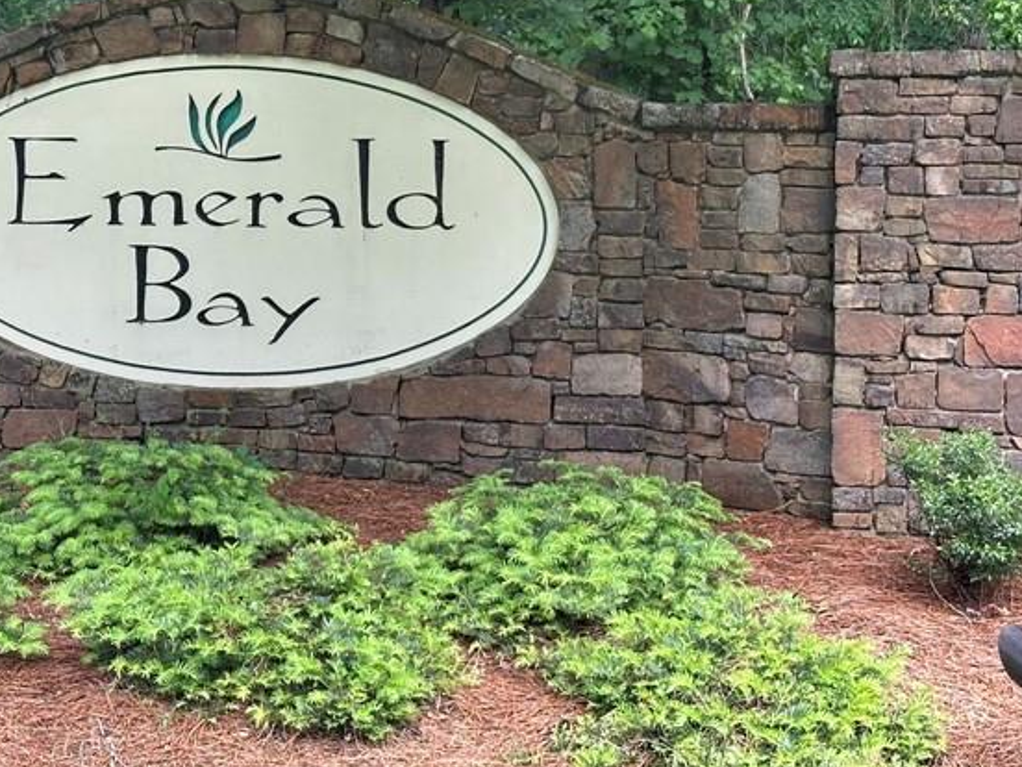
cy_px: 152
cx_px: 287
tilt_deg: -1.8
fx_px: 2628
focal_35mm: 89
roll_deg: -1.0
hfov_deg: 21.9
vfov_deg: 16.5
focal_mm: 6.86
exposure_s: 1/121
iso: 64
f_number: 1.78
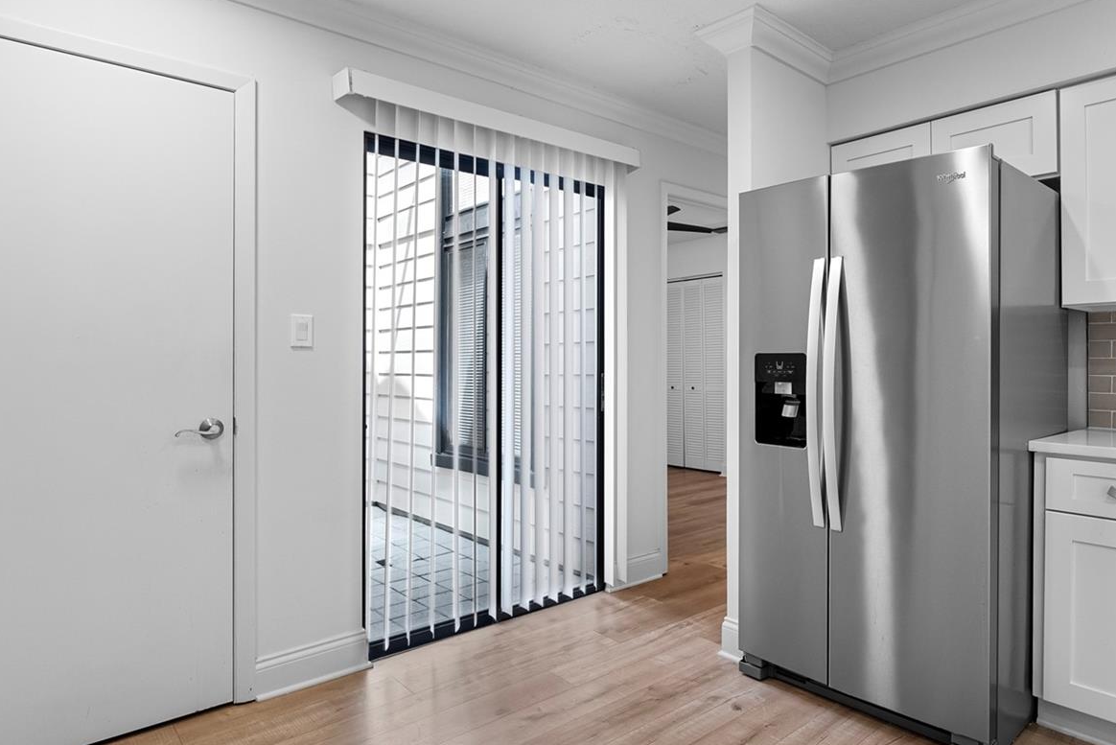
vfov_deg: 57.3
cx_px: 686
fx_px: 682
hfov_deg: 77.4
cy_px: 375
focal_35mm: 22
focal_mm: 16
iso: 1600
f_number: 7.1
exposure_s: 1/40
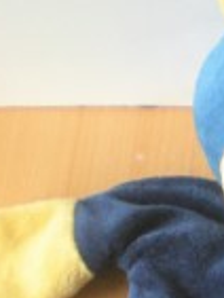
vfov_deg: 13.9
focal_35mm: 140
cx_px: 317
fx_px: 1206
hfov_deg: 10.3
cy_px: 296
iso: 170
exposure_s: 1/58.5
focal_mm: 6.3
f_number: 3.1
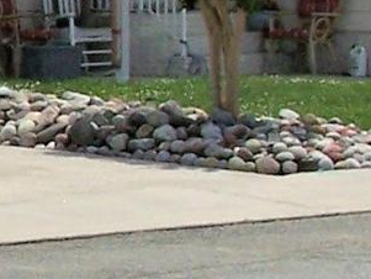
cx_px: -420
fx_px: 3131
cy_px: 74
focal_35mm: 292
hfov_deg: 6.5
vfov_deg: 5.1
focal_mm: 7.1
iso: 80
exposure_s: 1/1000
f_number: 5.6
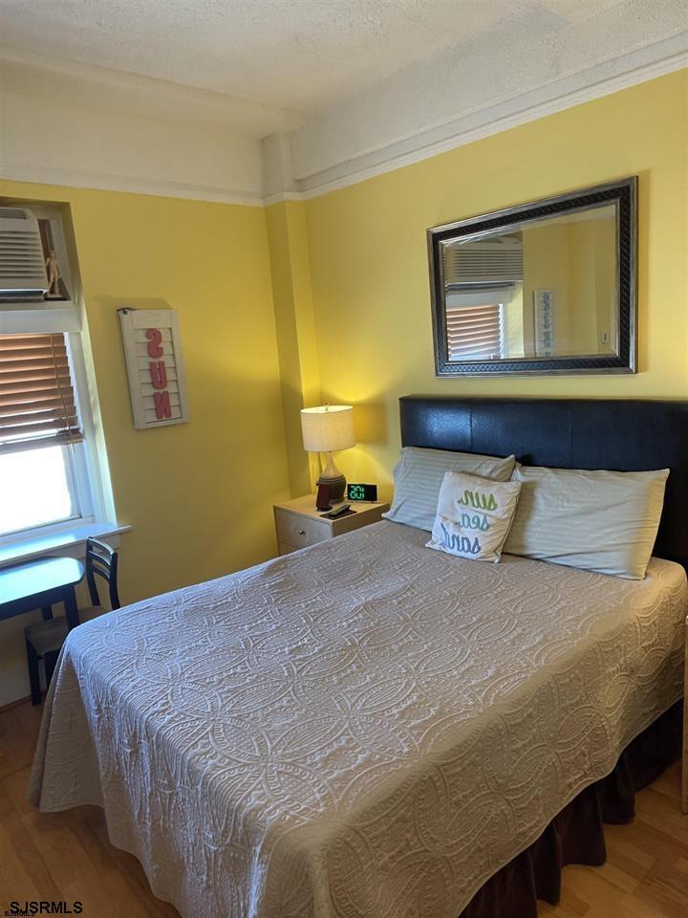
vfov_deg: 73.9
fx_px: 610
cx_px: 344
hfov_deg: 58.9
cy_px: 459
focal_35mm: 23
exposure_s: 1/60
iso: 125
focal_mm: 2.71
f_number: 2.2
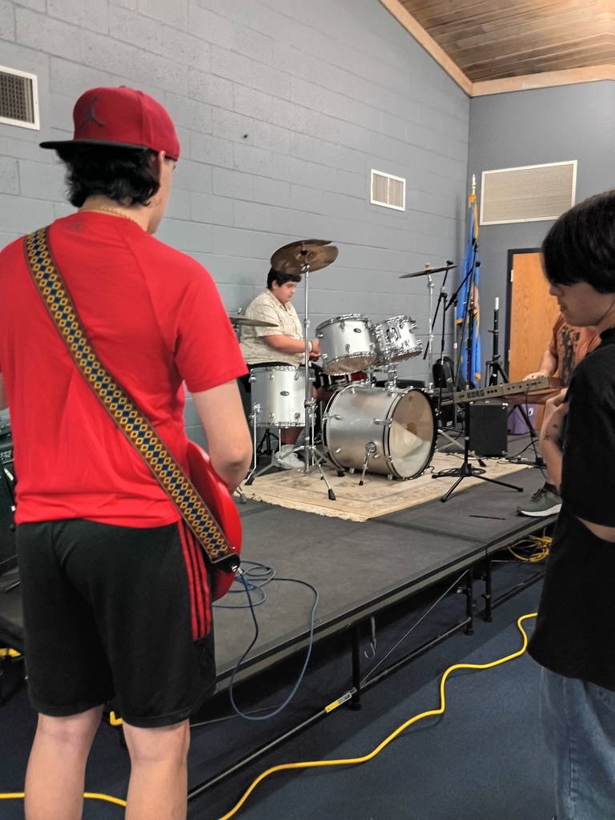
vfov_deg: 61.7
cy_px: 410
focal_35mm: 29
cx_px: 308
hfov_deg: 48.2
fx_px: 687
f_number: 1.8
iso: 1574
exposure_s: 1/24
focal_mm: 4.27
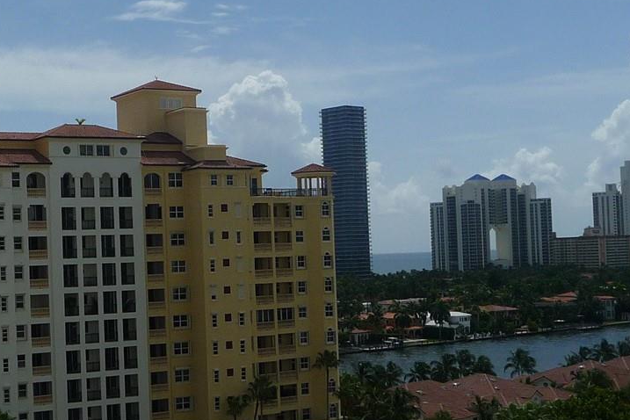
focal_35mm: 65
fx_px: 1137
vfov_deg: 20.9
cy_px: 221
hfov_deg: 30.6
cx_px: 184
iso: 100
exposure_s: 1/800
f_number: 8
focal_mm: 4.7
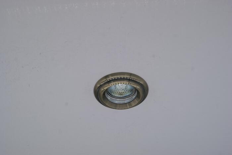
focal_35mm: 45
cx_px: 116
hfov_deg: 43.6
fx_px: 290
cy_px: 78
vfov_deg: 29.8
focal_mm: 30
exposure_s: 1/80
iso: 100
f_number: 11
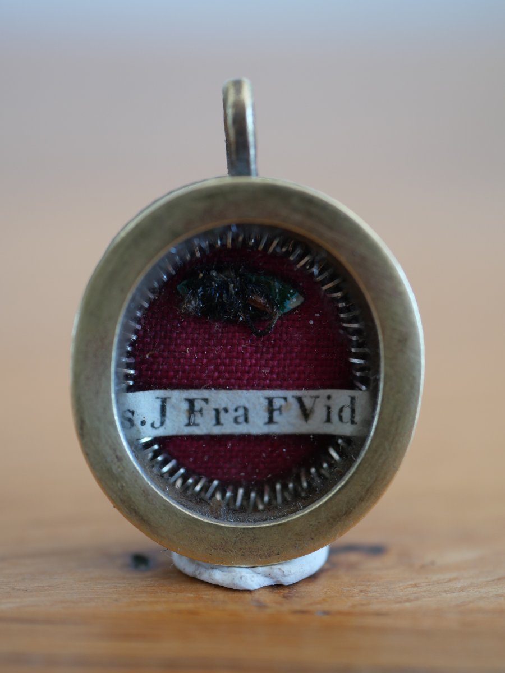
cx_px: 252
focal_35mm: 60
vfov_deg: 32.2
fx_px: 1167
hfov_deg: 24.4
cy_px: 336
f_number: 2.8
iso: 320
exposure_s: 1/60
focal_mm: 30
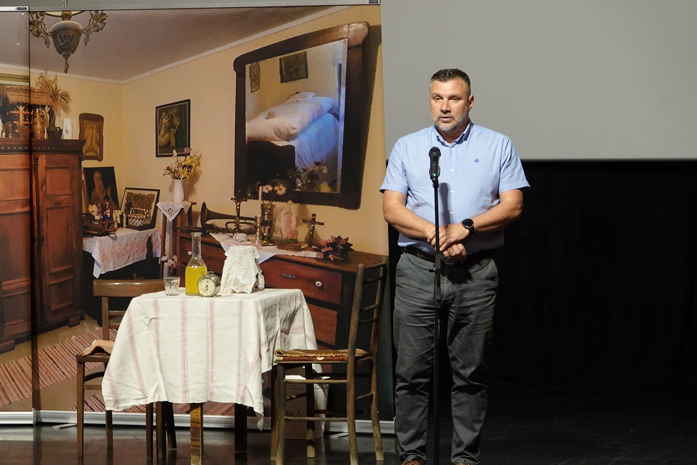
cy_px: 232
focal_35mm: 177
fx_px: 3427
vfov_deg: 7.8
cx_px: 348
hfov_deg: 11.6
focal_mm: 64.84
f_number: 4
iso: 800
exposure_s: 1/50
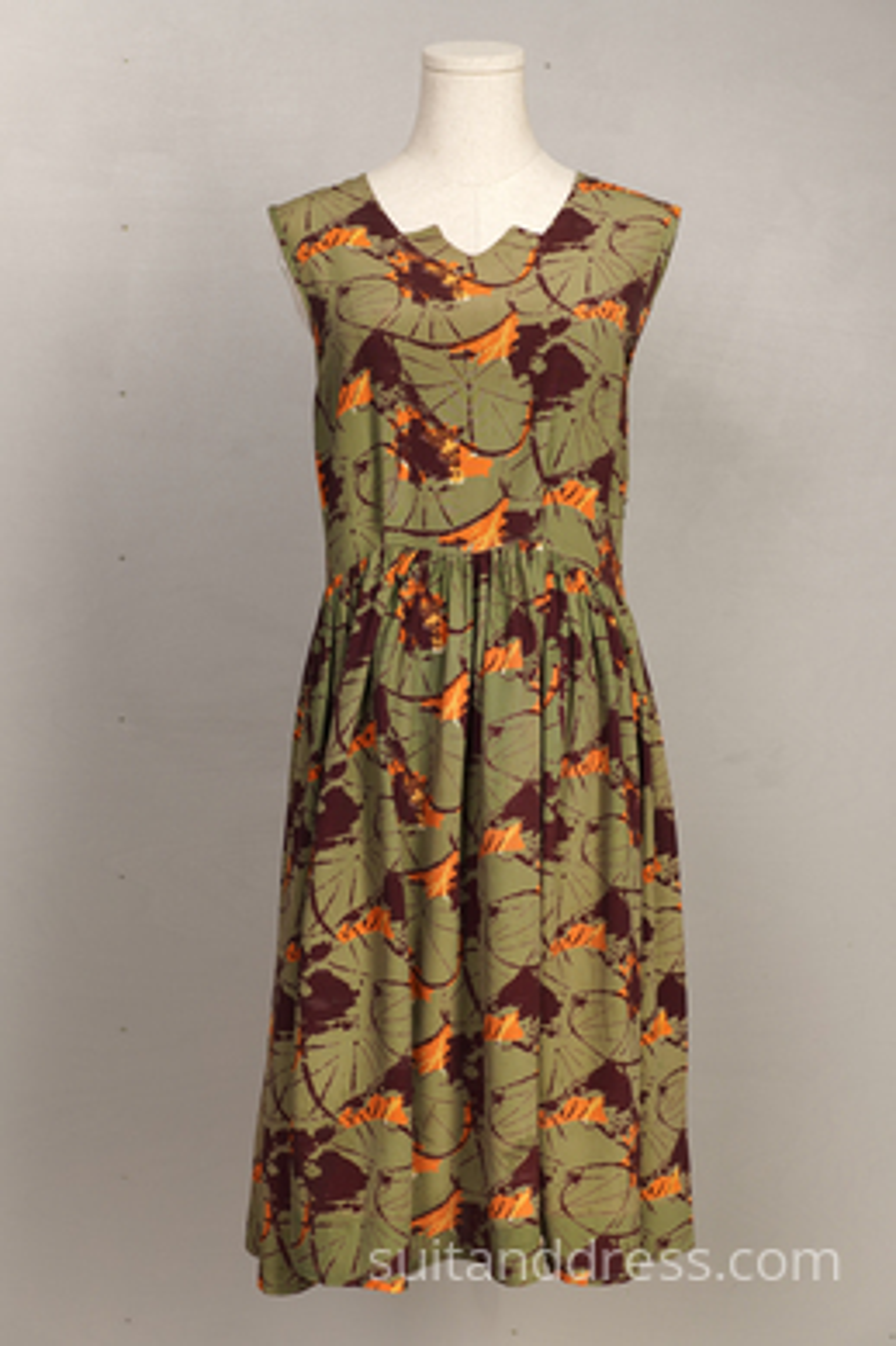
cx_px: 448
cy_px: 673
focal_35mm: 48
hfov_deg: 28.1
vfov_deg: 41.1
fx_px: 1793
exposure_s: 1/20
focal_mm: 32
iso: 250
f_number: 6.3
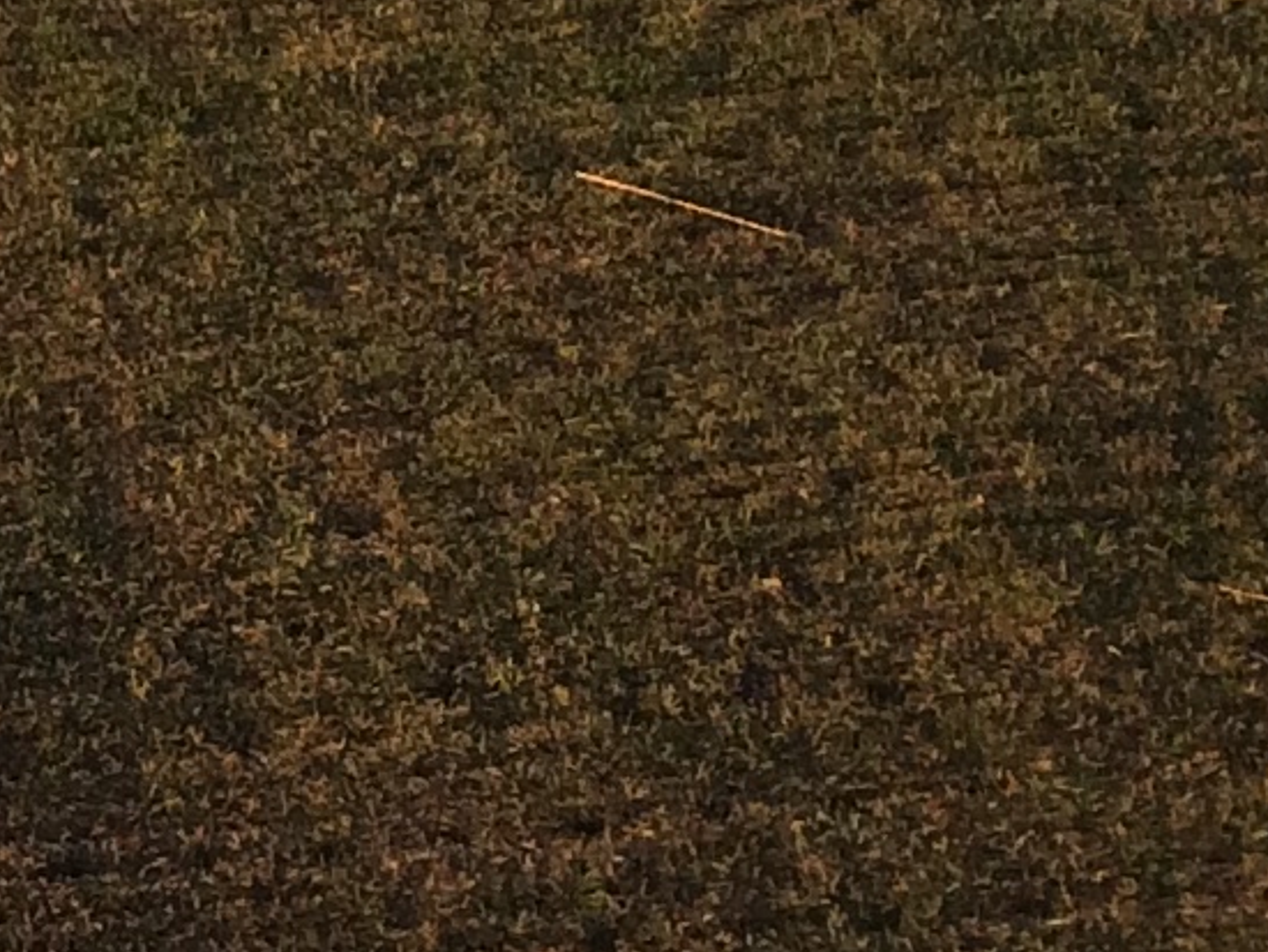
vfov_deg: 7.9
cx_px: -874
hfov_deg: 10.5
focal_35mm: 178
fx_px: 6523
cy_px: -1017
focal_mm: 4.12
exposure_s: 1/695
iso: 32
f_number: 2.2
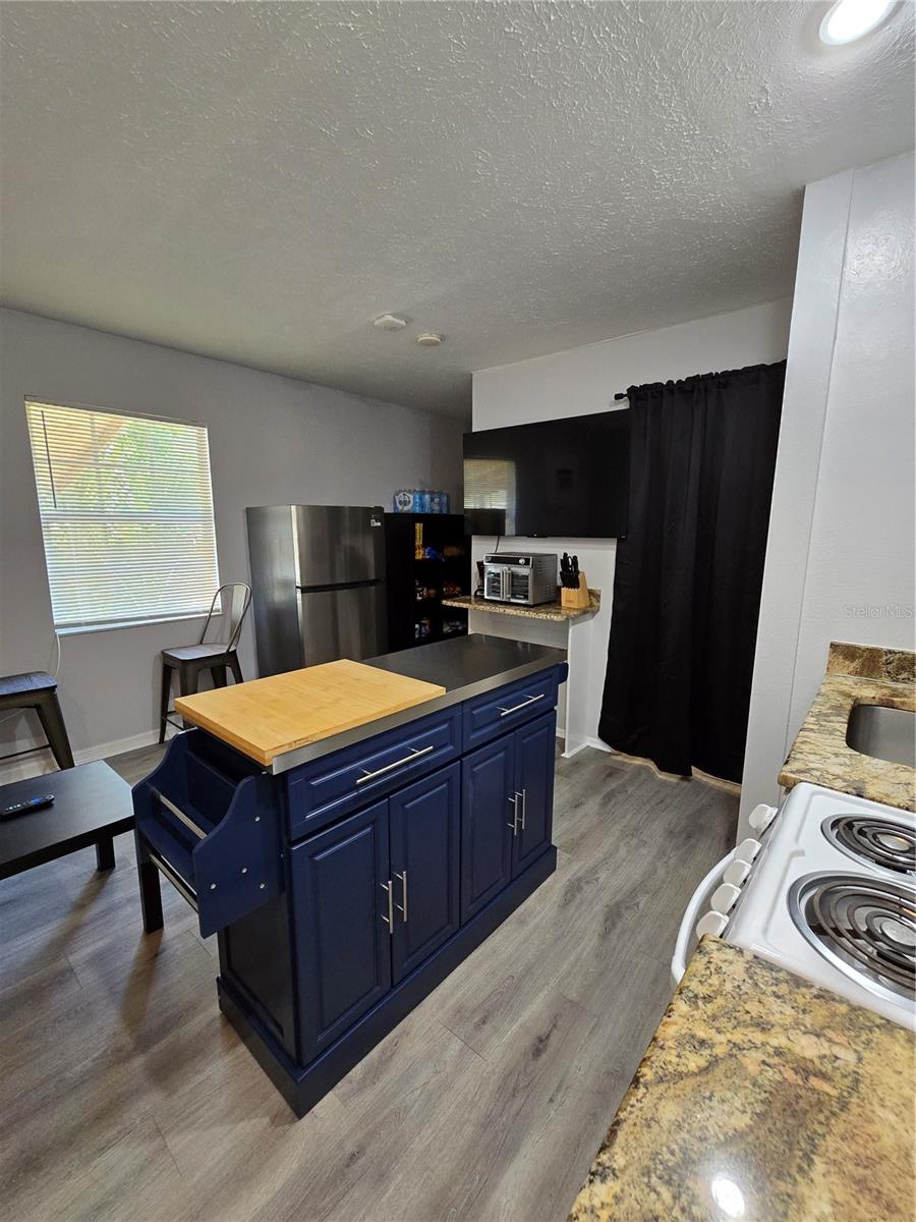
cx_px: 458
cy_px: 611
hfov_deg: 89.9
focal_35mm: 13
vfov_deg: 106.2
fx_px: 459
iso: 320
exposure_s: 1/60
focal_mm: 2.2
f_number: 2.2
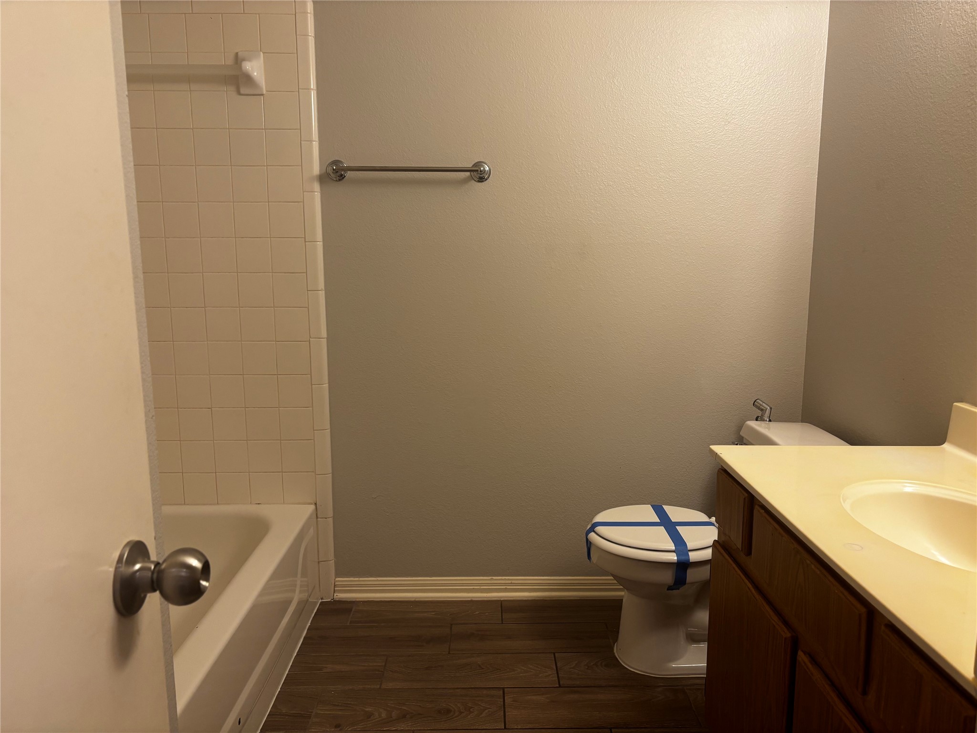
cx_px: 488
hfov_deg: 67.3
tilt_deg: -10.0
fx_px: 734
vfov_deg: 53.1
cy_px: 366
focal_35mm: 26
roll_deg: +0.1
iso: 100
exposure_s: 1/60
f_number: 1.6
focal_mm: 5.96
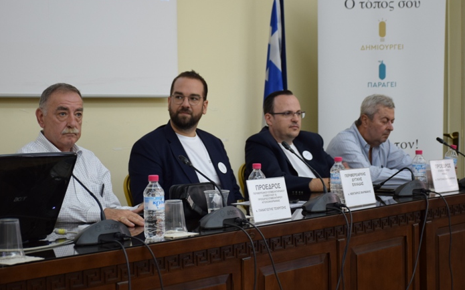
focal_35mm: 74
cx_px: 232
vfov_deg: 17.6
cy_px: 138
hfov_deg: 27.9
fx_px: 938
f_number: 4.5
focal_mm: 48
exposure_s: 1/30
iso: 900
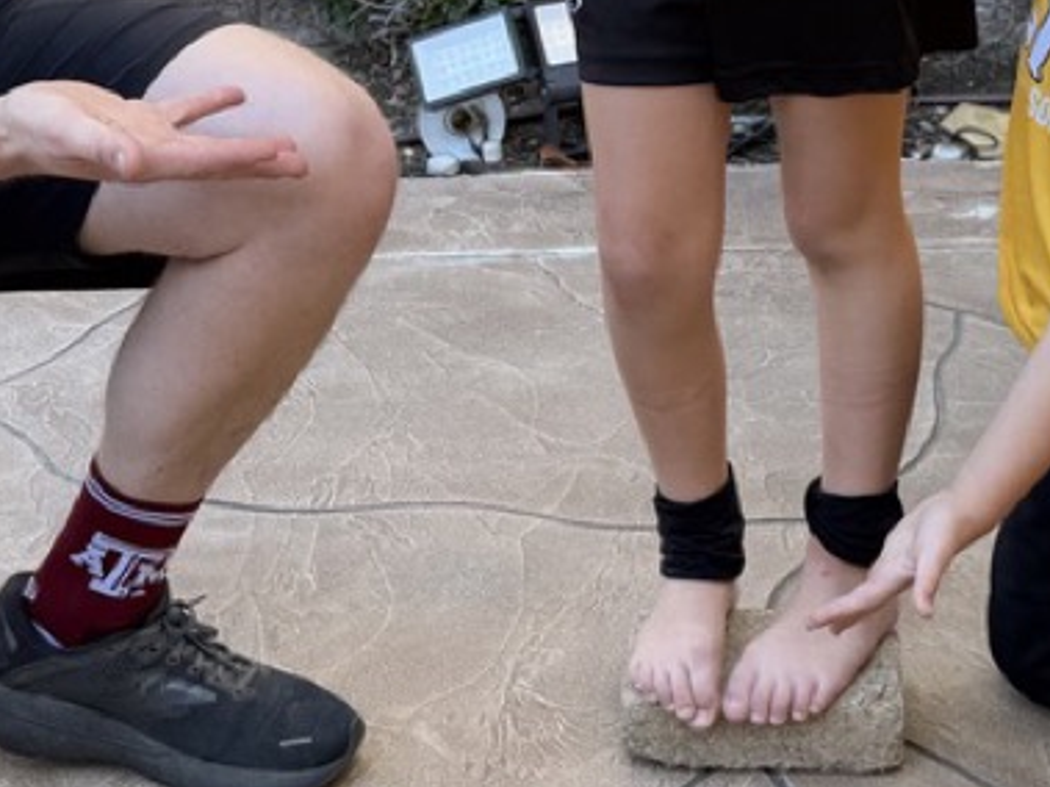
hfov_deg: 25.6
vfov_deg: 18.7
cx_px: 654
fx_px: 2305
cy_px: -69
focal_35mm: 76
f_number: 1.78
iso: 64
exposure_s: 1/177
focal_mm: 6.76
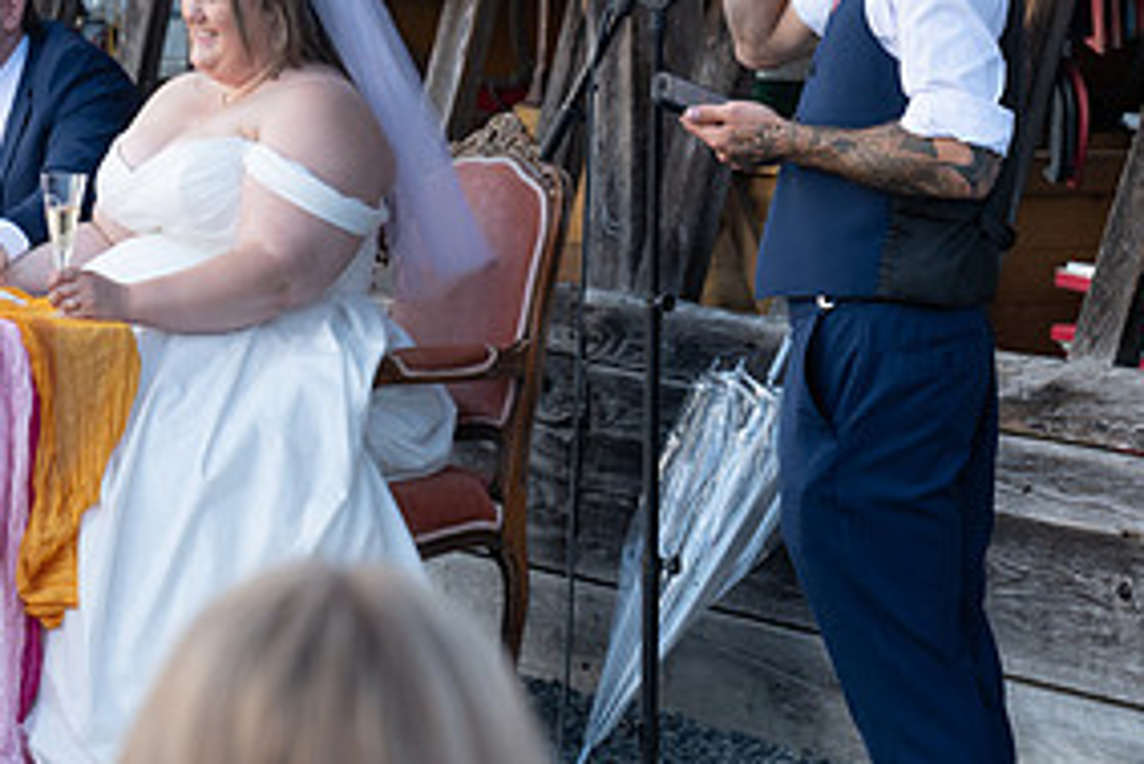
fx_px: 6390
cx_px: 493
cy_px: 67
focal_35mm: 201
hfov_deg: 10.2
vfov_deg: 6.8
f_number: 5.6
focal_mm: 98
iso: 320
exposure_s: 1/125
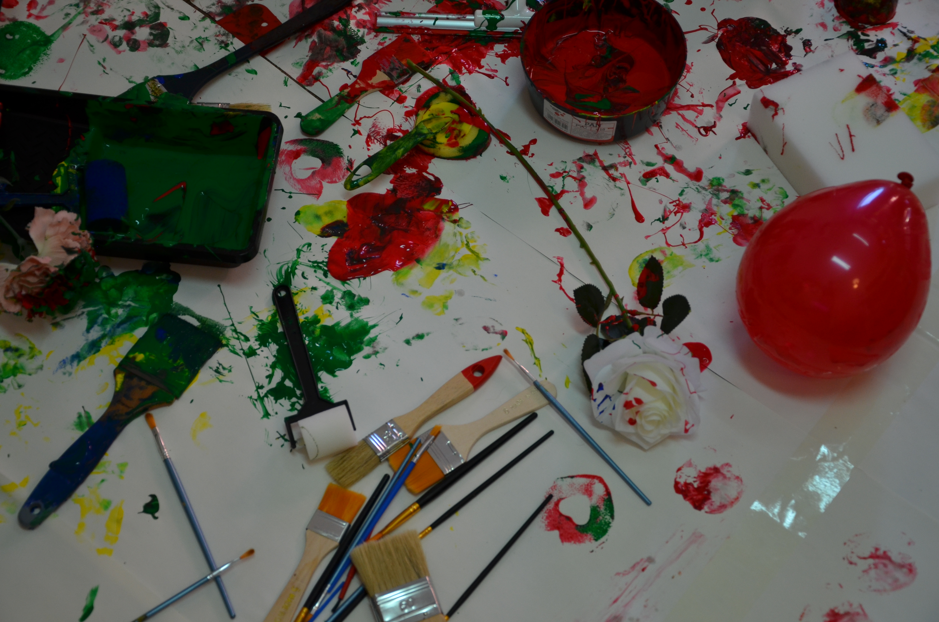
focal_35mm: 68
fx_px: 1757
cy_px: 311
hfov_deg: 29.9
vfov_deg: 20.1
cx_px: 470
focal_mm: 45
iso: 250
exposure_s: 1/80
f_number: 4.8
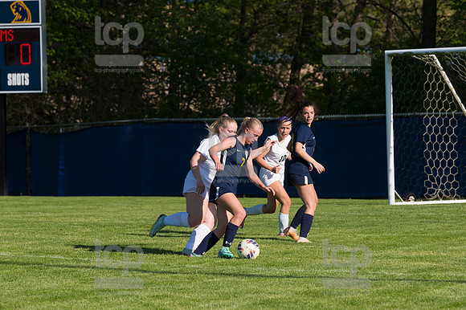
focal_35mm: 255
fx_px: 3299
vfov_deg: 5.4
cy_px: 155
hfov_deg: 8.1
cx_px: 233
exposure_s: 1/1600
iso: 250
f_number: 5.6
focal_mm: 170
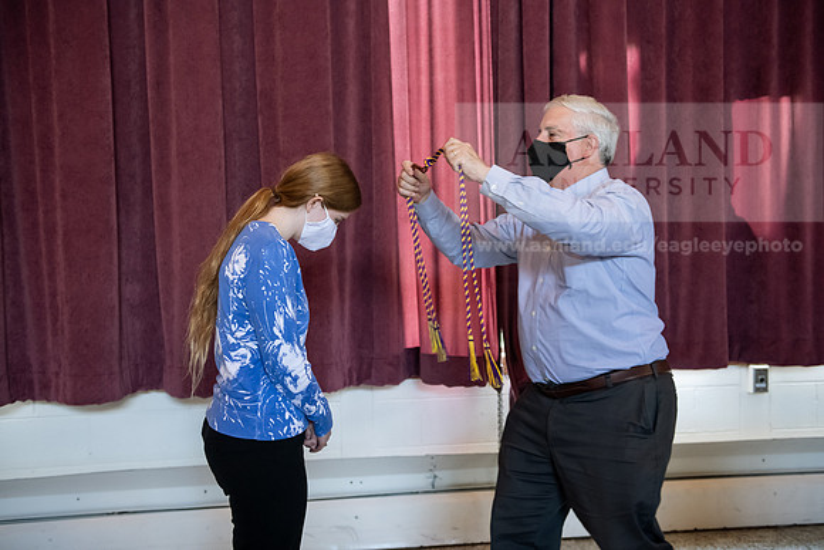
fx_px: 1007
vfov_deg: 30.5
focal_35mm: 44
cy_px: 275
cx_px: 412
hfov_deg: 44.5
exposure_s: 1/200
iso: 2500
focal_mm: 44
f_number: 3.5
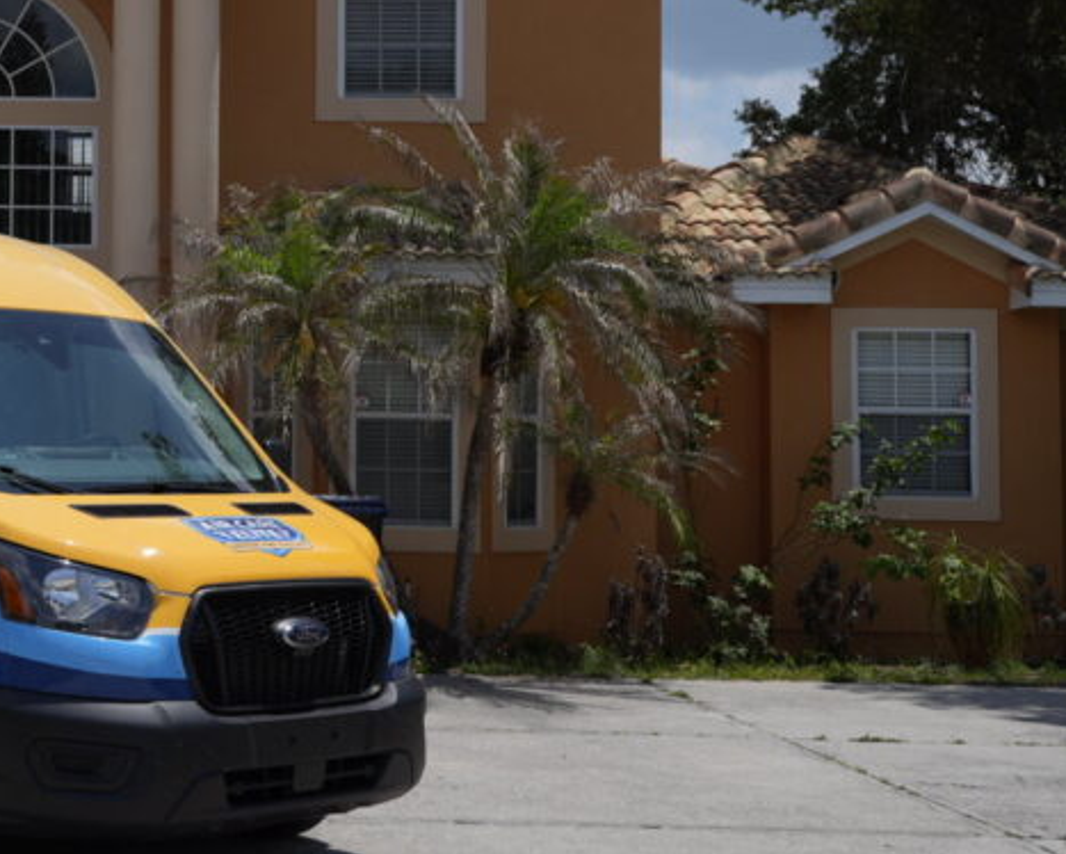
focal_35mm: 72
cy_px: 285
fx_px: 2273
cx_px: 0
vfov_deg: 21.2
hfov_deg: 25.1
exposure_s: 1/800
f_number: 7.1
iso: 100
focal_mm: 35
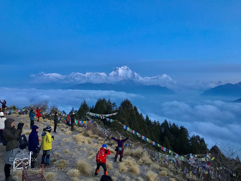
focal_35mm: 28
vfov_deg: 49.7
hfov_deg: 63.4
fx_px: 195
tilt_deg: +0.9
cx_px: 120
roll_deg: -2.2
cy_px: 90
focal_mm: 3.99
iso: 64
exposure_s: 1/17
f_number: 1.8
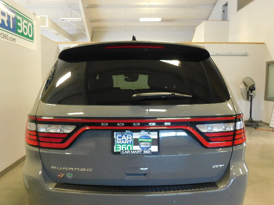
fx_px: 269
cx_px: 125
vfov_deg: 41.8
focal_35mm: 34
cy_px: 113
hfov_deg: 53.9
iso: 400
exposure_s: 1/20
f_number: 3
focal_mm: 4
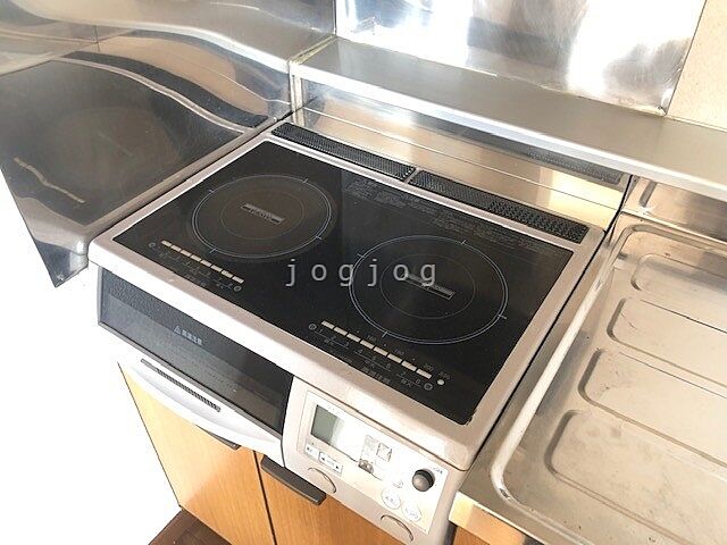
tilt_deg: -41.4
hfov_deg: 63.4
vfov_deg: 49.7
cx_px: 364
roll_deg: +1.3
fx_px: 588
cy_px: 272
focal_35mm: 28
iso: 40
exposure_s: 1/17
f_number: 1.8
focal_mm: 3.99
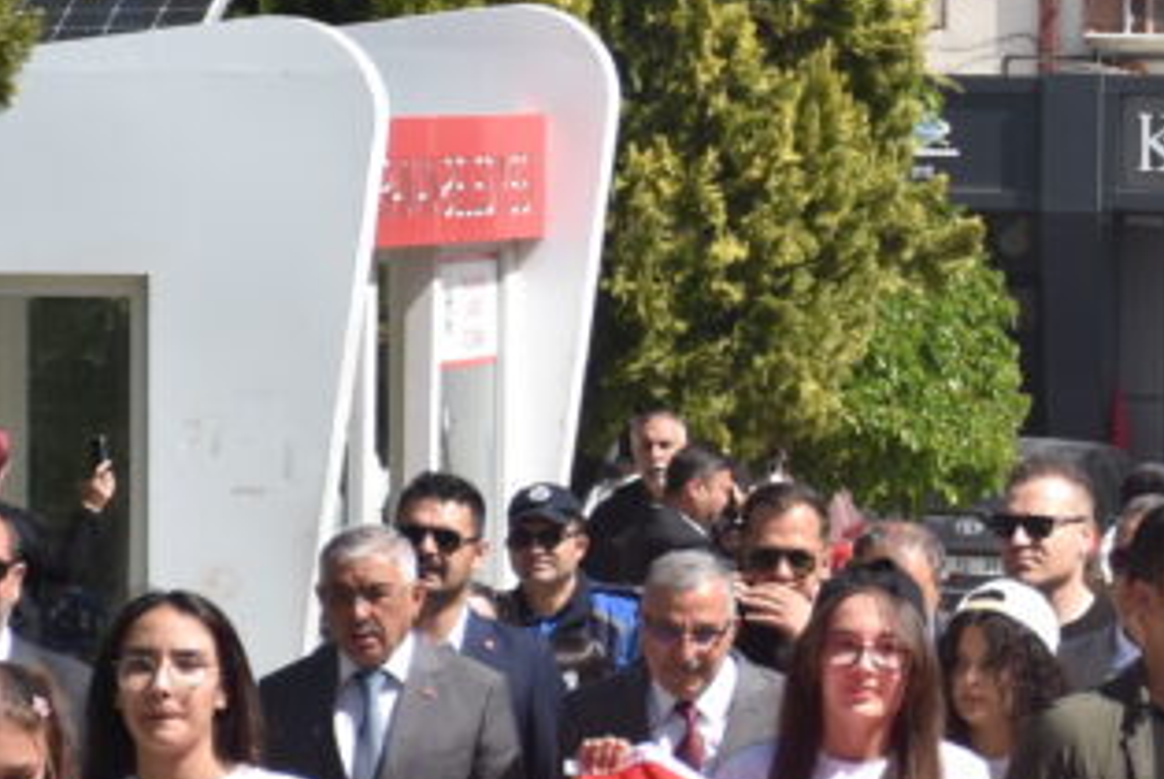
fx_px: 14823
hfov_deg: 4.4
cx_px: 2276
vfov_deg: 3.0
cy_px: 399
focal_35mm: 458
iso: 320
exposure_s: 1/1000
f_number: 8
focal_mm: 75
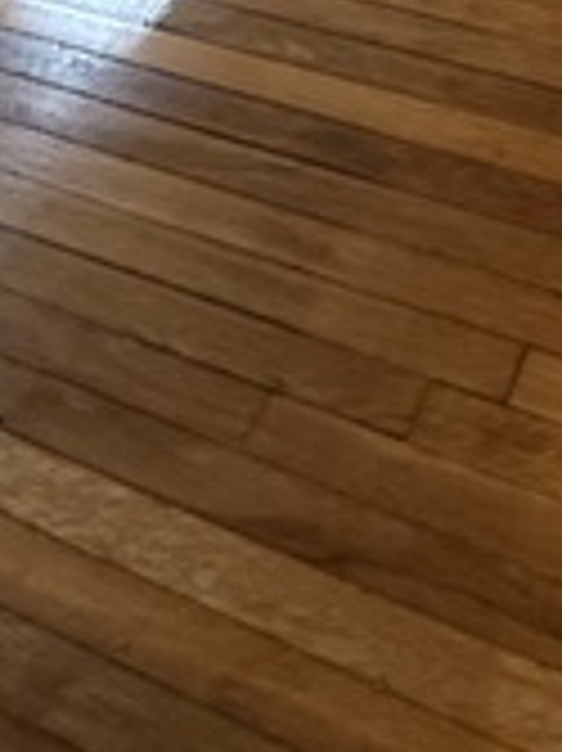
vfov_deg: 23.5
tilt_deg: -28.9
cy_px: -498
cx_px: 688
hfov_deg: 23.6
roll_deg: +7.5
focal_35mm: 56
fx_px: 1214
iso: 640
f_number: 2.2
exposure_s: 1/60
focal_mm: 2.22
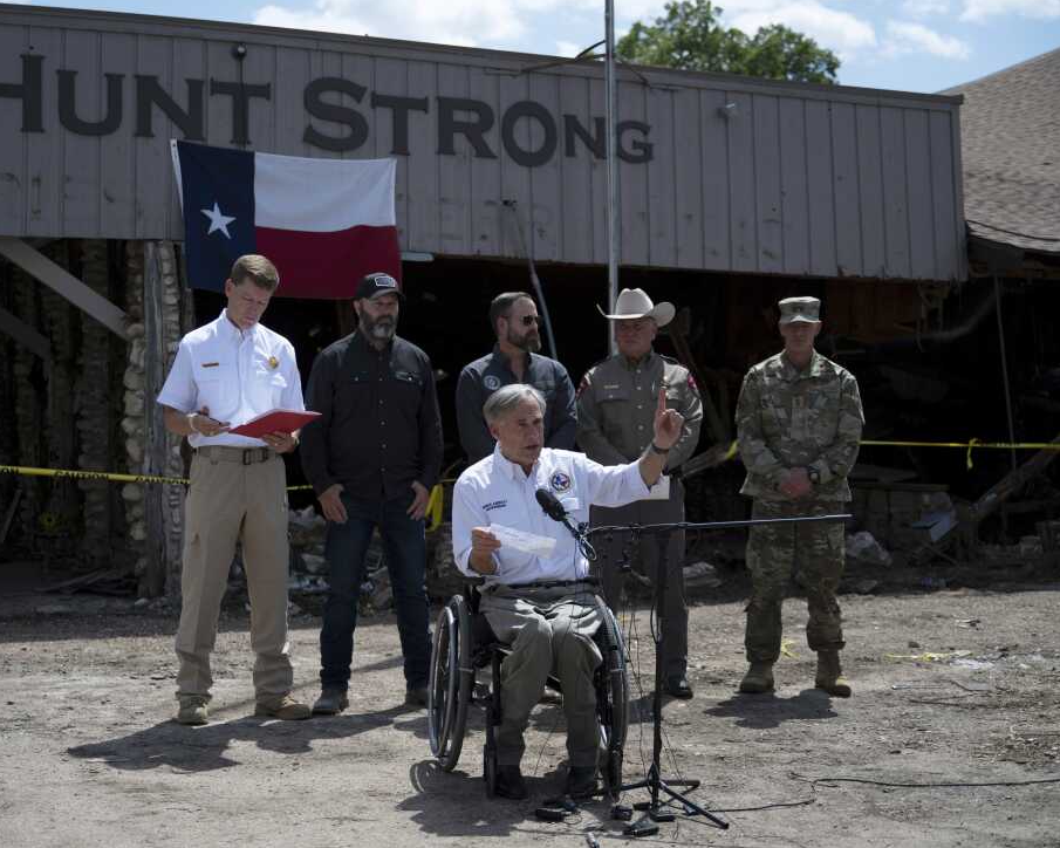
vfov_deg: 26.7
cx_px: 451
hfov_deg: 33.0
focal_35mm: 57
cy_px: 426
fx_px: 1788
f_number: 2.8
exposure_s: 1/2500
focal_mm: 50
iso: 100
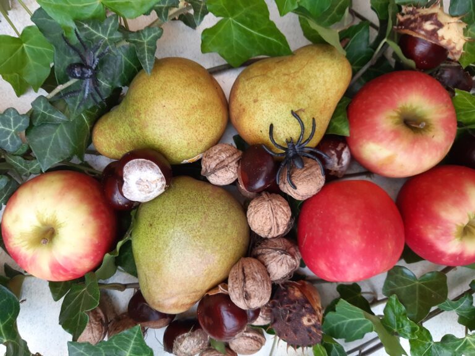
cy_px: 178
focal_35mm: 26
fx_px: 357
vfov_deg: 53.1
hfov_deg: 67.3
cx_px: 238
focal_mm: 3.92
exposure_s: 1/50
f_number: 1.7
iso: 64
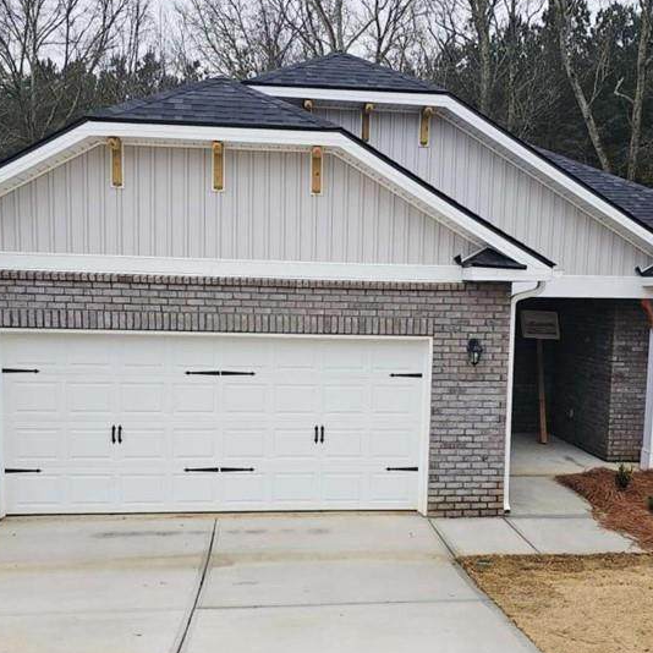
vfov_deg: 42.7
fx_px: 832
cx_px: 360
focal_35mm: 39
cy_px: 373
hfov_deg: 42.8
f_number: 1.7
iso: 10
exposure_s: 1/256
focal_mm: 6.3
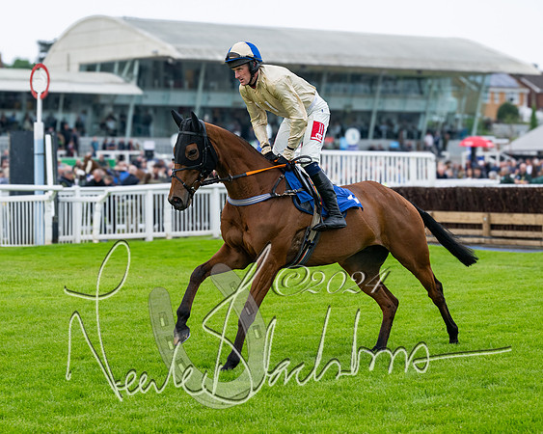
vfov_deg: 15.7
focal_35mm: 98
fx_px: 1576
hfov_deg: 19.5
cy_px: 181
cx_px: 257
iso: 400
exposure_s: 1/1000
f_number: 4
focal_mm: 70
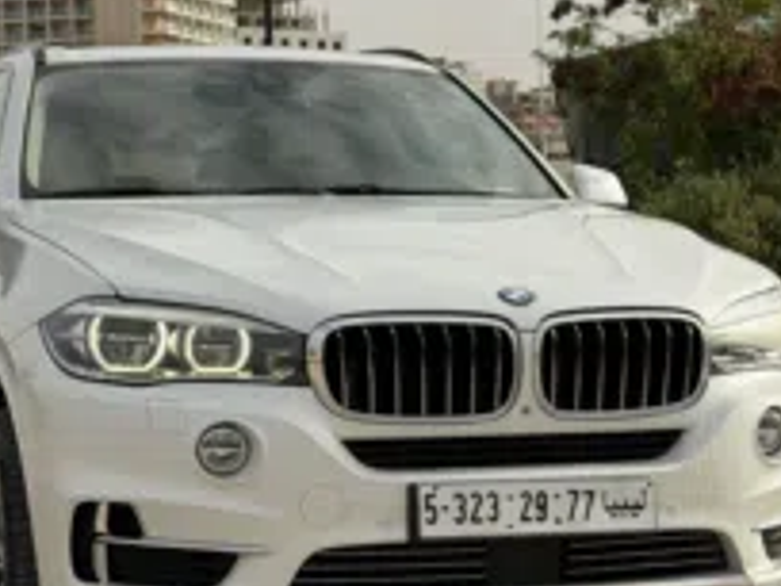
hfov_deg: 20.9
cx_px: 337
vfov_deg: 15.7
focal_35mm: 94
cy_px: 199
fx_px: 2121
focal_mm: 6.76
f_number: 1.78
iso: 80
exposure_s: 1/3704
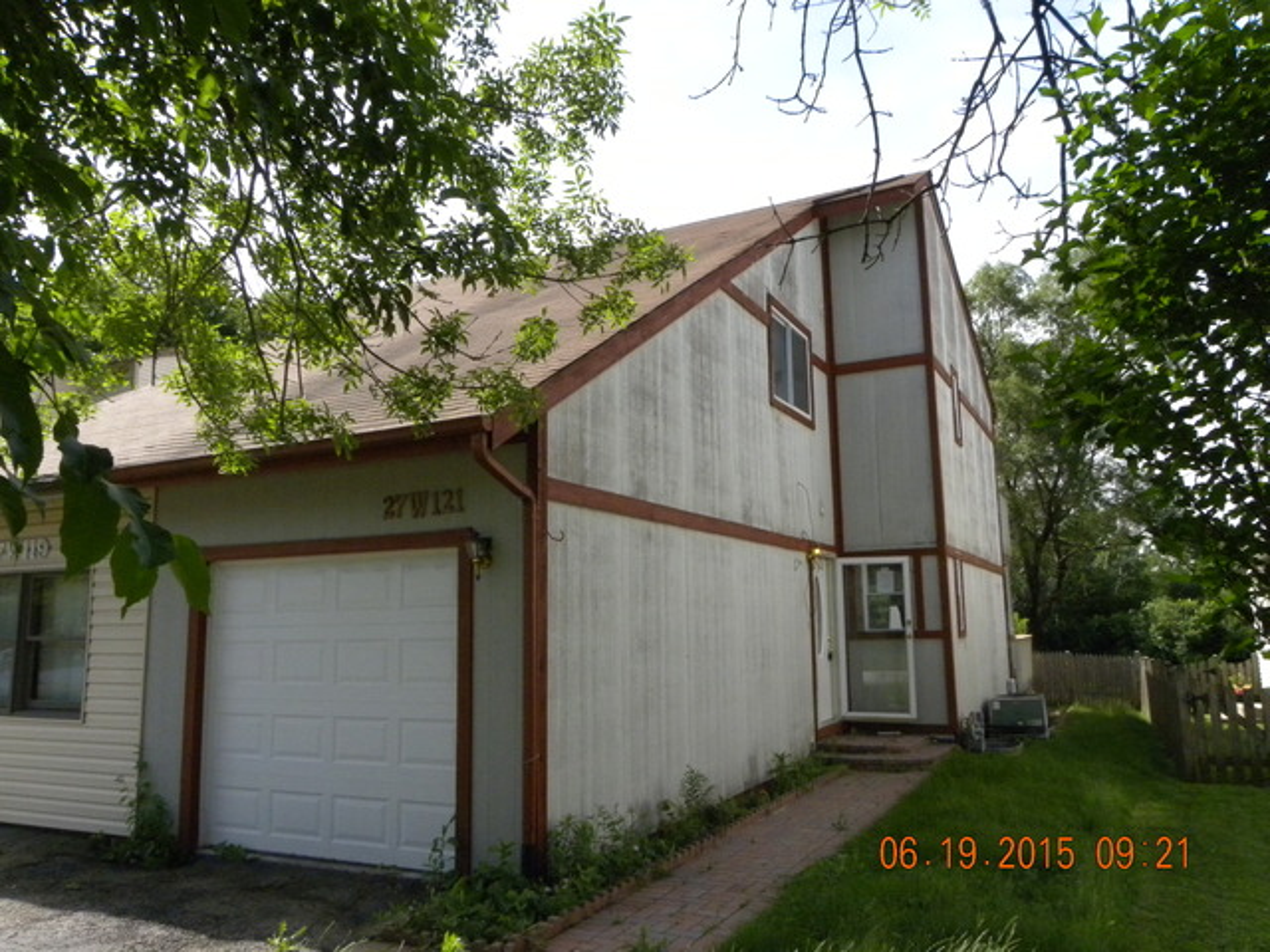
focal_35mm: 26
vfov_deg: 53.1
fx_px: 954
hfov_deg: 67.3
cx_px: 635
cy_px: 476
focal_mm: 4.6
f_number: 7.1
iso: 400
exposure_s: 1/622
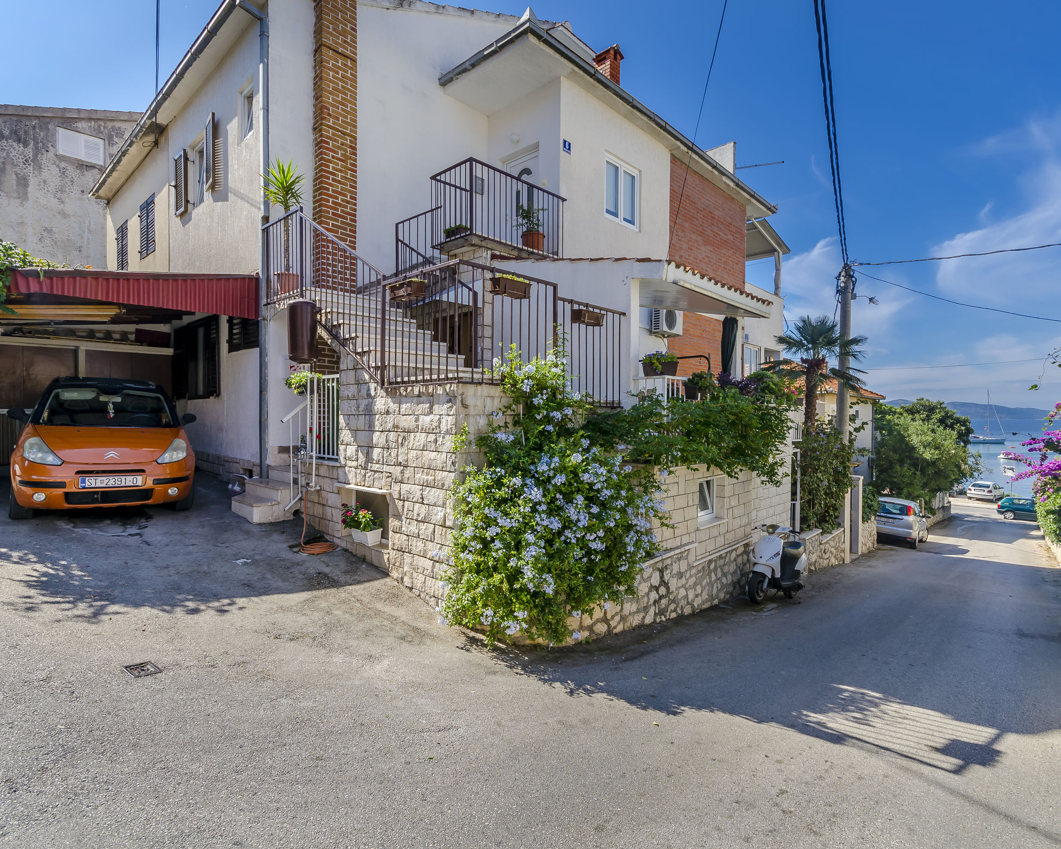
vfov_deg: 77.0
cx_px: 545
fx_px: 534
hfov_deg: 89.6
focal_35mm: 17
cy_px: 424
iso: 100
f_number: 9
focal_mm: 10
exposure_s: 1/250
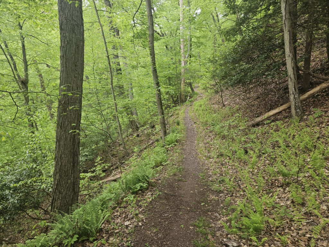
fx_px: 219
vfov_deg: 58.9
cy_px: 124
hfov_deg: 73.9
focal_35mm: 23
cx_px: 164
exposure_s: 1/215
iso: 40
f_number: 1.8
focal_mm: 5.4
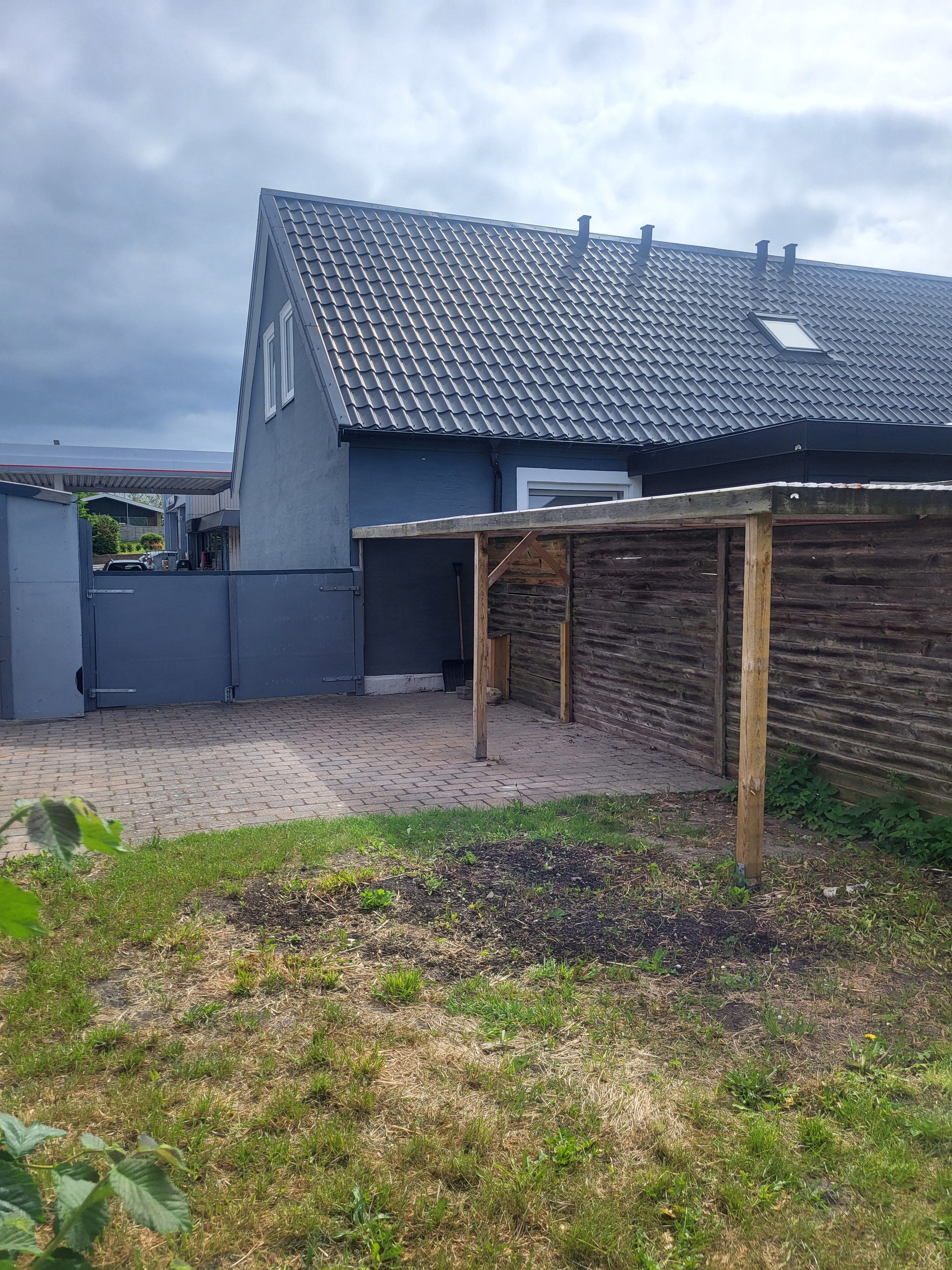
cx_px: 476
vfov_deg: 67.3
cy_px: 635
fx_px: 953
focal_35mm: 26
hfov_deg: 53.1
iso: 40
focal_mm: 5.4
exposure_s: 1/2820
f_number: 1.8
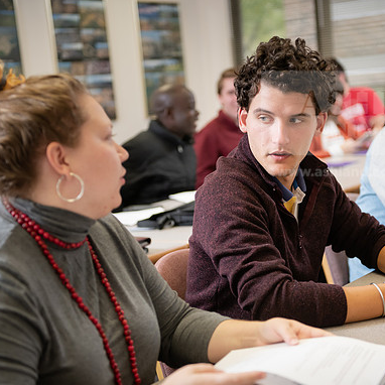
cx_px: 231
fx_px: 893
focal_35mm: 71
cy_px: 193
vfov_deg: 24.3
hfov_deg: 24.3
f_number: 2.8
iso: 800
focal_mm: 55
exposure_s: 1/200
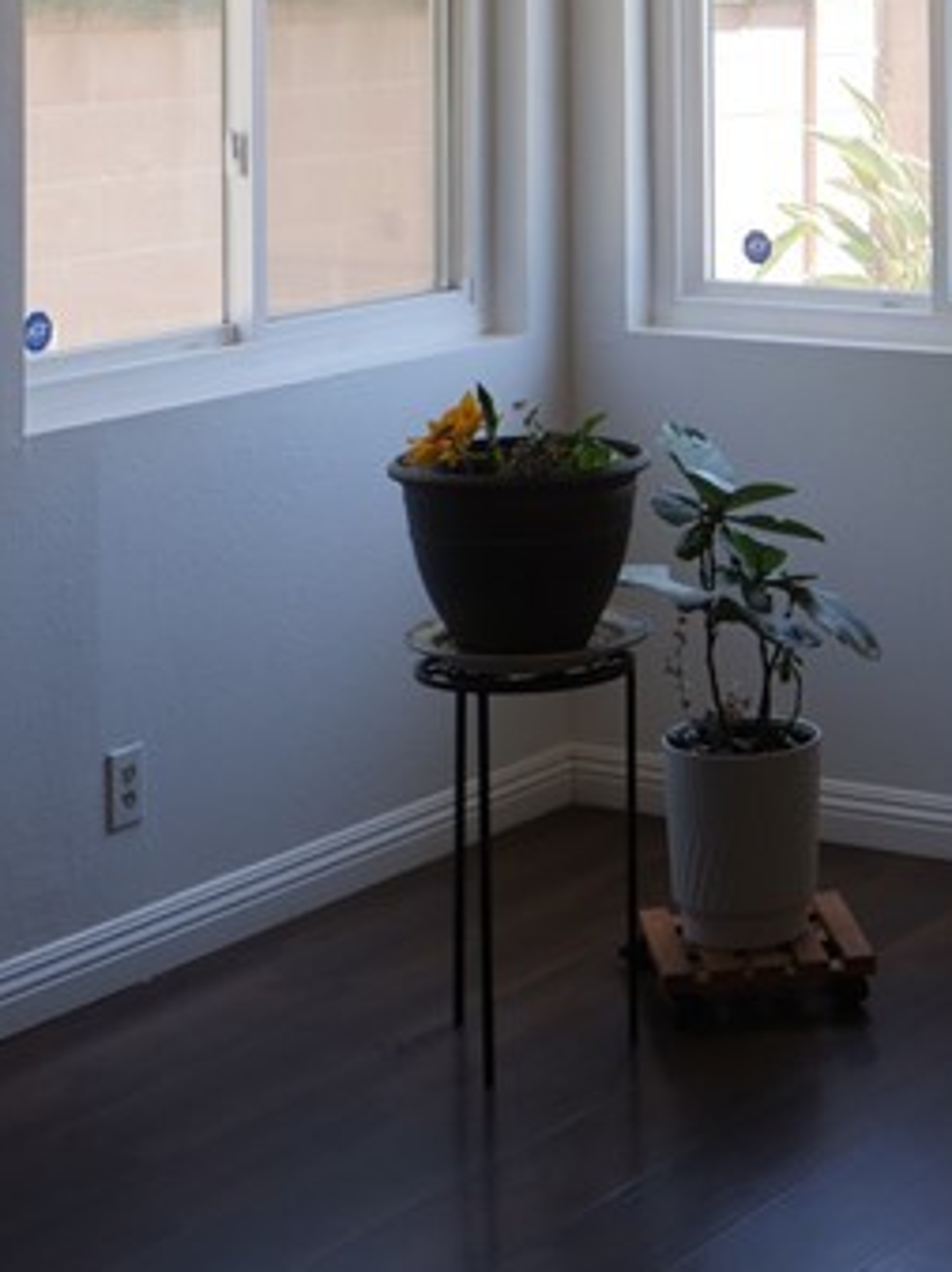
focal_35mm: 91
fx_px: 3341
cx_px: 1005
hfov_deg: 15.8
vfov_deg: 20.7
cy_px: -83
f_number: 3
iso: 200
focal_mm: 15
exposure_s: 1/125
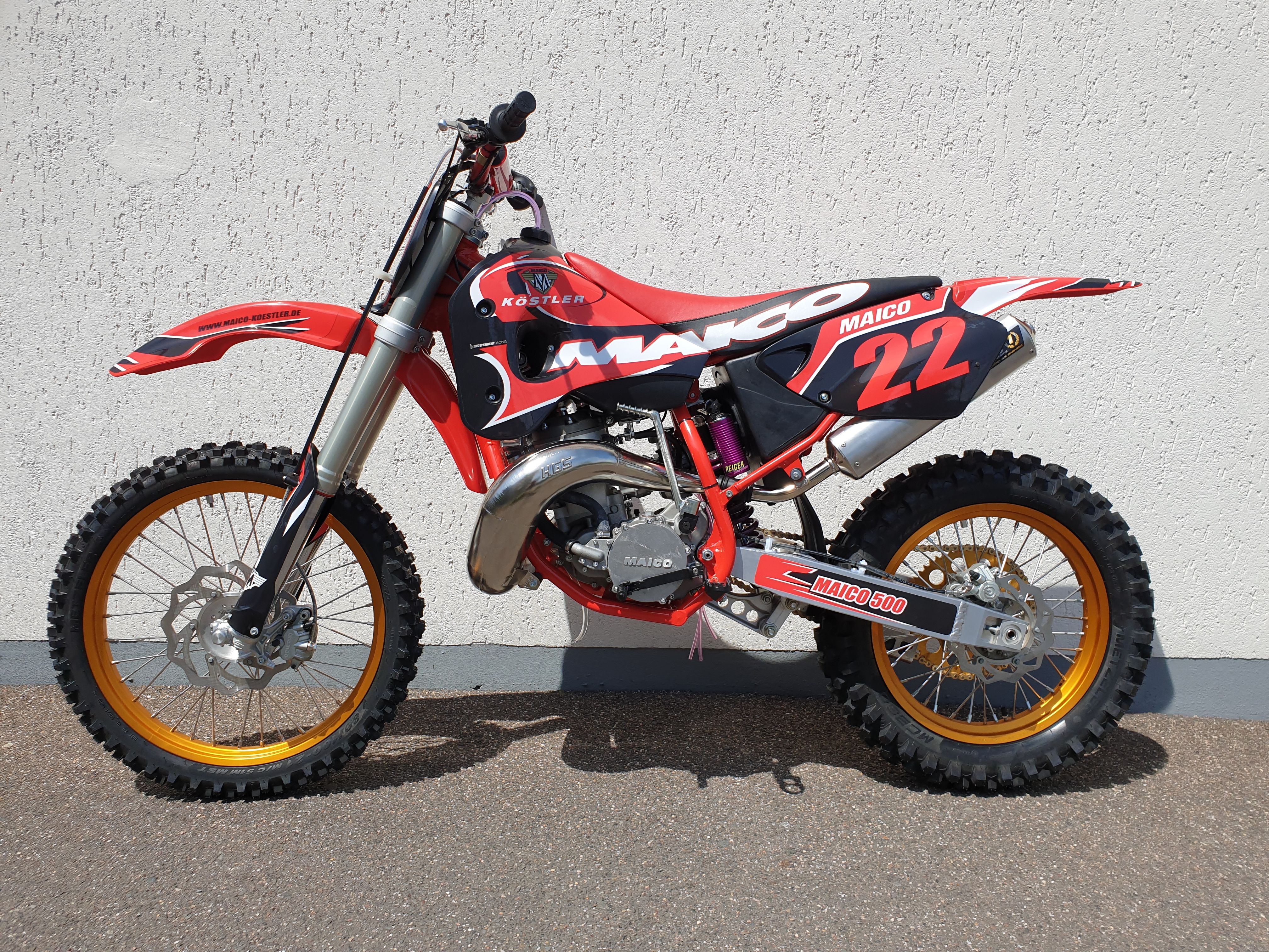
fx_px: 953
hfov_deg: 67.3
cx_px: 634
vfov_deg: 53.1
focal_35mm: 26
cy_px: 476
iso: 50
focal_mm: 4.3
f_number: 2.4
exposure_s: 1/1969
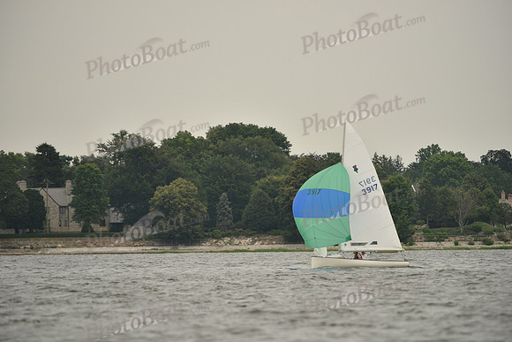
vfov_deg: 3.4
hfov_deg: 5.2
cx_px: 256
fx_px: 5690
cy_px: 171
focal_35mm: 400
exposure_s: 1/1250
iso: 320
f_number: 5
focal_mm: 400
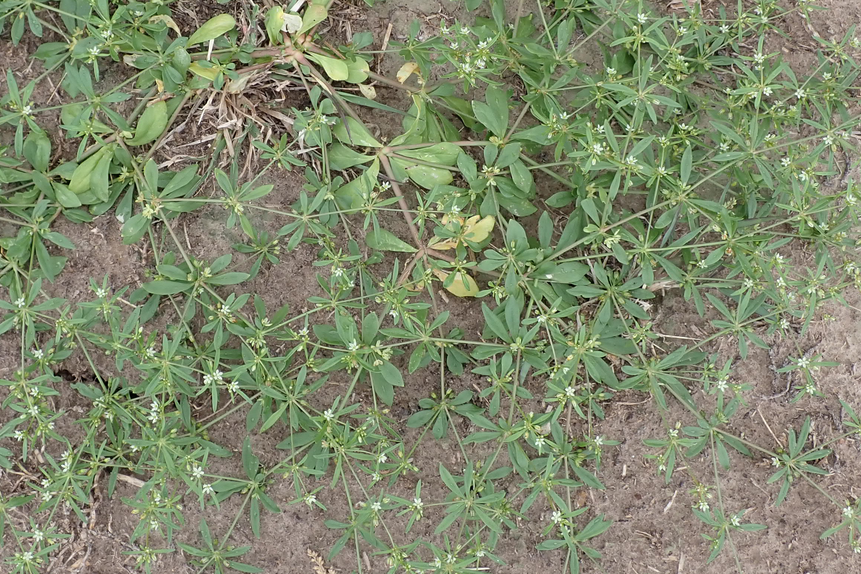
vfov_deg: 24.7
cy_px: 115
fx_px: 1291
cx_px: 327
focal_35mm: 54
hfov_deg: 36.7
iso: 100
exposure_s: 1/320
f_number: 3.2
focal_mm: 5.4
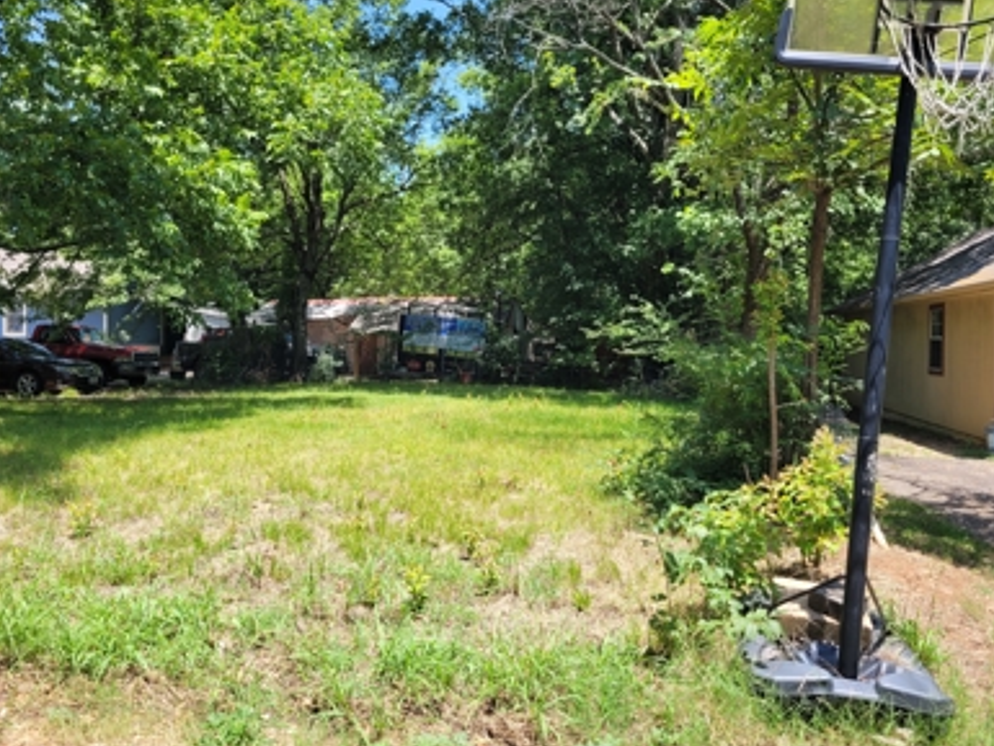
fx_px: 776
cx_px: 514
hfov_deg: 65.3
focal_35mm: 27
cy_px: 377
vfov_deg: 51.4
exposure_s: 1/809
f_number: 1.8
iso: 40
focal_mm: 5.4
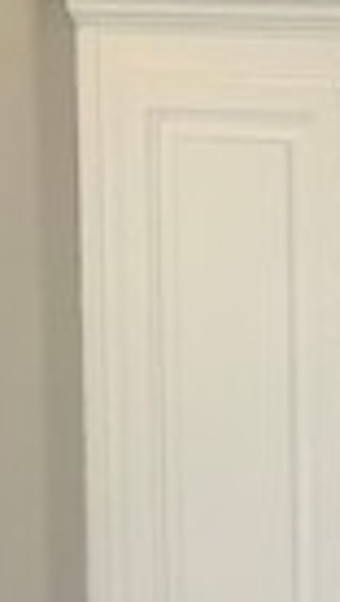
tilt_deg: -5.5
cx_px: 1338
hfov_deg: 7.1
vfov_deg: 15.2
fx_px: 2092
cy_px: 890
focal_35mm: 131
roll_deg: -1.8
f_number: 1.8
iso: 100
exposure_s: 1/120
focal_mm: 4.25
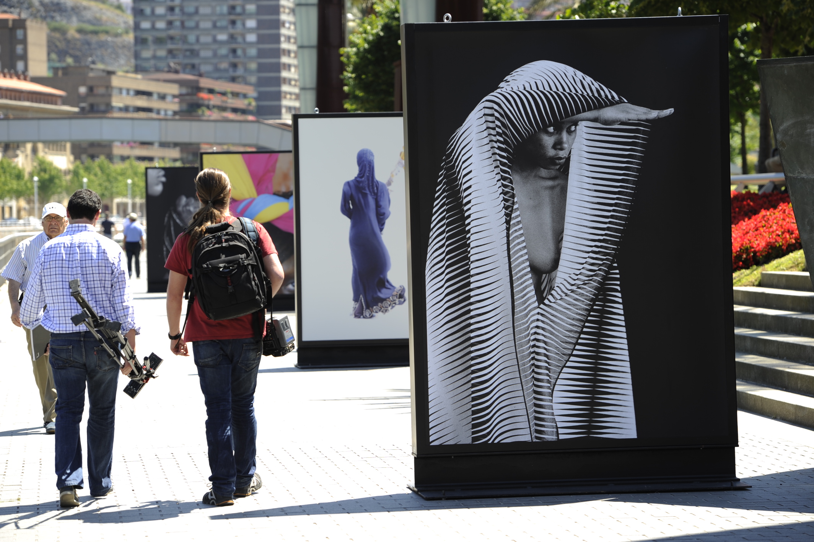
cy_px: 271
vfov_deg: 10.5
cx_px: 407
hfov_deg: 15.8
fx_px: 2938
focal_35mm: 130
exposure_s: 1/250
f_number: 5
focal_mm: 130
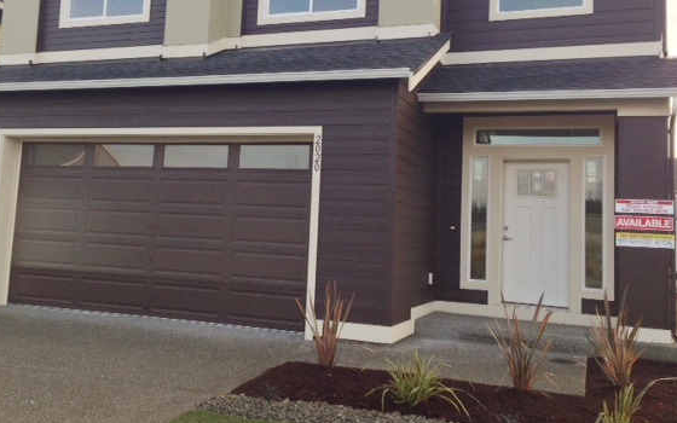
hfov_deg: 49.2
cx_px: 314
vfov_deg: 31.8
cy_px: 155
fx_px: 738
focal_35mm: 40
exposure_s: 1/120
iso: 80
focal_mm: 4.12
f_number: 2.4
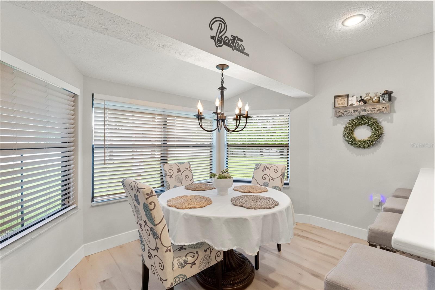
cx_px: 218
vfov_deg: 72.1
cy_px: 145
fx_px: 199
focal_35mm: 16
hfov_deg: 95.0
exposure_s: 1/50
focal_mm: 16.5
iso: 2000
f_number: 9
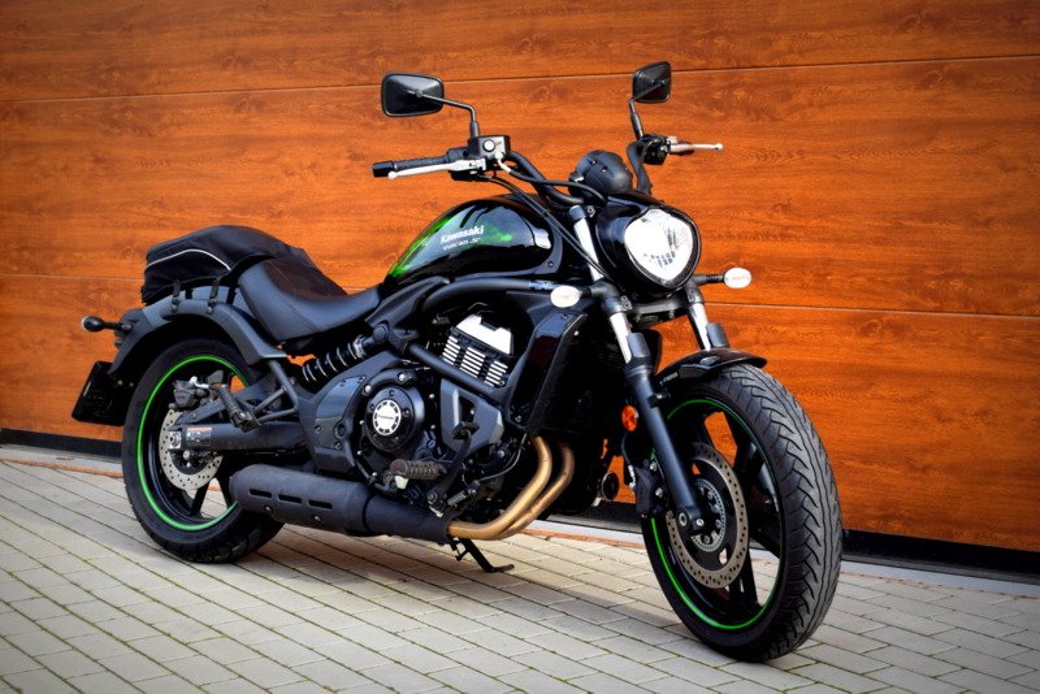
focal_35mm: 57
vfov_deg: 23.8
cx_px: 520
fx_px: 1647
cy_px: 347
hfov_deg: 35.0
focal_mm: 38
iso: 400
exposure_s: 1/160
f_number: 8
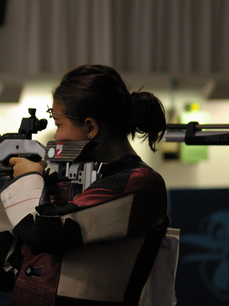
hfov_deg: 4.7
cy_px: 153
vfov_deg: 6.3
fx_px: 2776
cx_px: 27
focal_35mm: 315
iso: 1600
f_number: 5.6
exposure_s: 1/125
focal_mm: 145
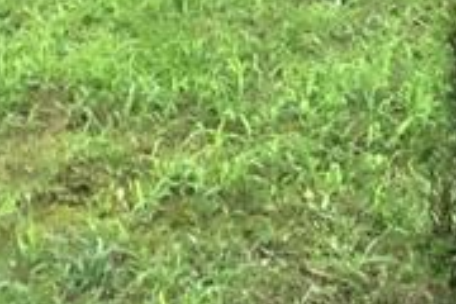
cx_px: 636
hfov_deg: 10.9
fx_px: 2318
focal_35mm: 183
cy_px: -638
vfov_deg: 6.7
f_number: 2.4
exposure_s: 1/120
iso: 40
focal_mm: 3.3
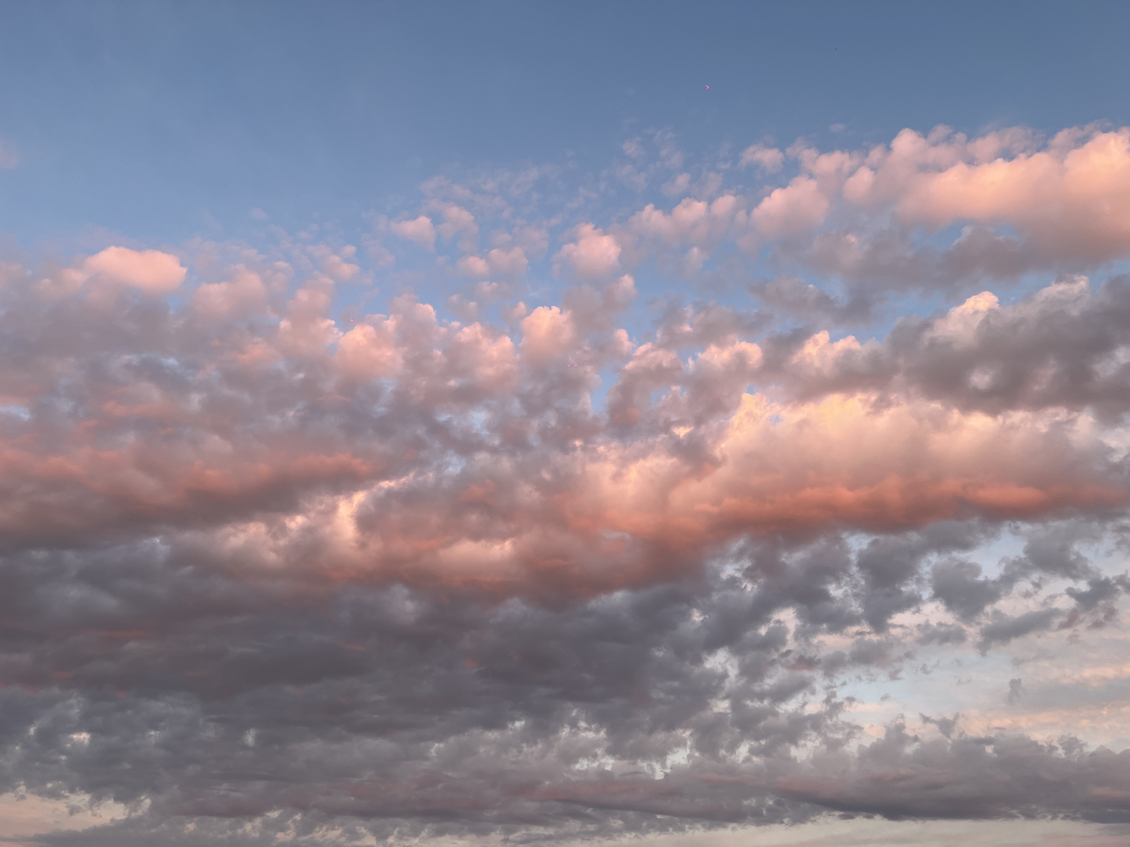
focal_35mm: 26
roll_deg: +0.0
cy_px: 424
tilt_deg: +33.4
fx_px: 849
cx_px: 565
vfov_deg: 53.1
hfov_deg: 67.3
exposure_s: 1/122
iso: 32
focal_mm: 5.1
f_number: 1.6
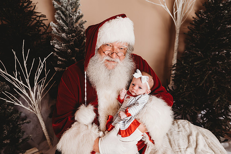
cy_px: 77
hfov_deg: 73.7
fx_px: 154
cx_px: 116
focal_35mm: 24
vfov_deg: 53.2
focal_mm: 24
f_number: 3.2
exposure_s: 1/160
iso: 100
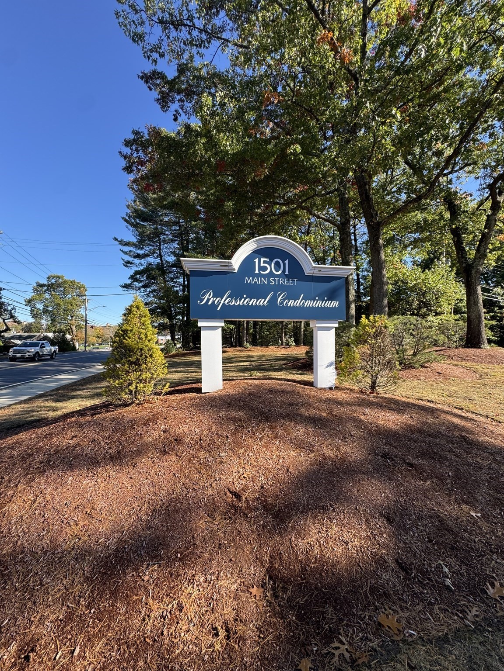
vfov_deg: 102.1
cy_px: 336
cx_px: 252
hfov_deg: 85.7
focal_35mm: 14
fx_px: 272
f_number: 2.2
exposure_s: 1/418
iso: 40
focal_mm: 2.22
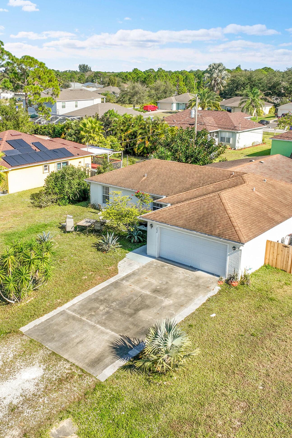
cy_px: 209
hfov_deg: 35.8
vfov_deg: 51.9
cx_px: 116
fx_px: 450
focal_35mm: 37
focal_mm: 12.29
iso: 100
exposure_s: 1/2000
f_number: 2.8
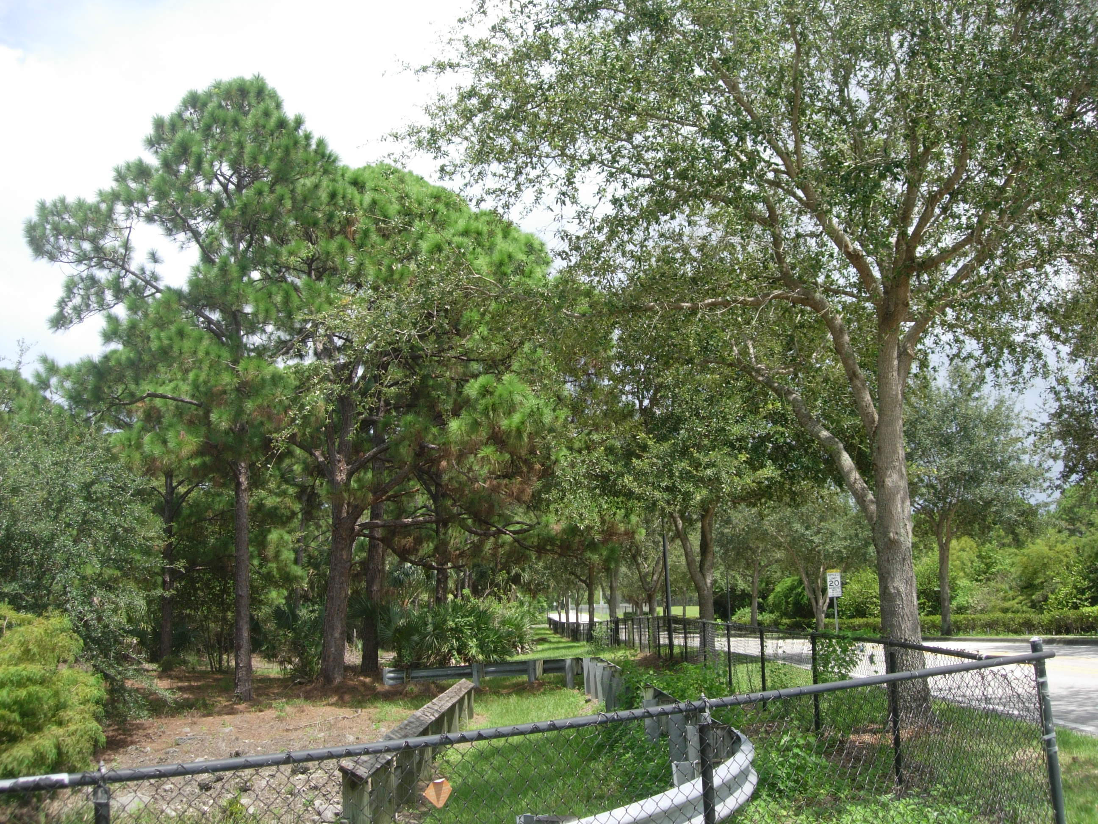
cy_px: 412
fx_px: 1205
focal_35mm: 38
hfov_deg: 49.0
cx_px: 549
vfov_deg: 37.7
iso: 64
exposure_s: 1/745
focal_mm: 7.8
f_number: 2.8
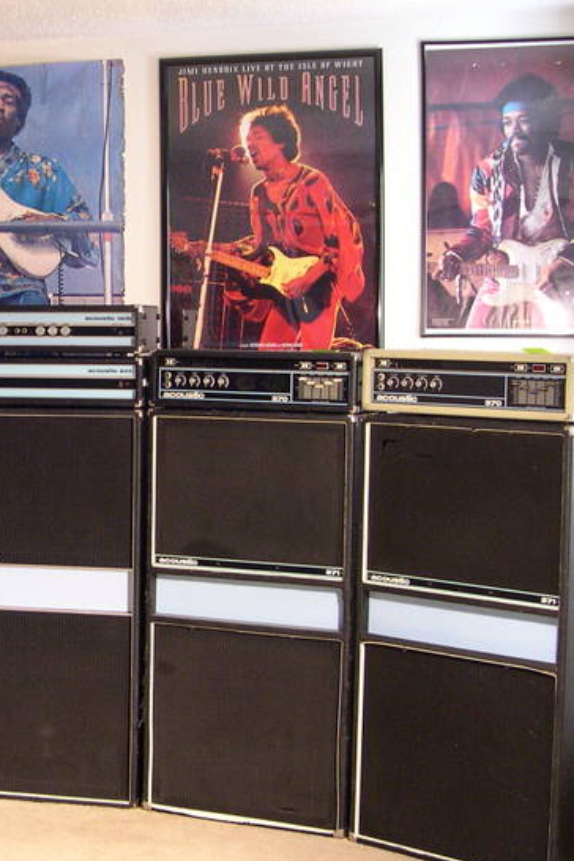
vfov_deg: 31.4
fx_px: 1531
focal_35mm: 64
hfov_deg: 20.3
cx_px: -47
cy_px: 407
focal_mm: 9
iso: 400
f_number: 2.9
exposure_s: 1/3.4
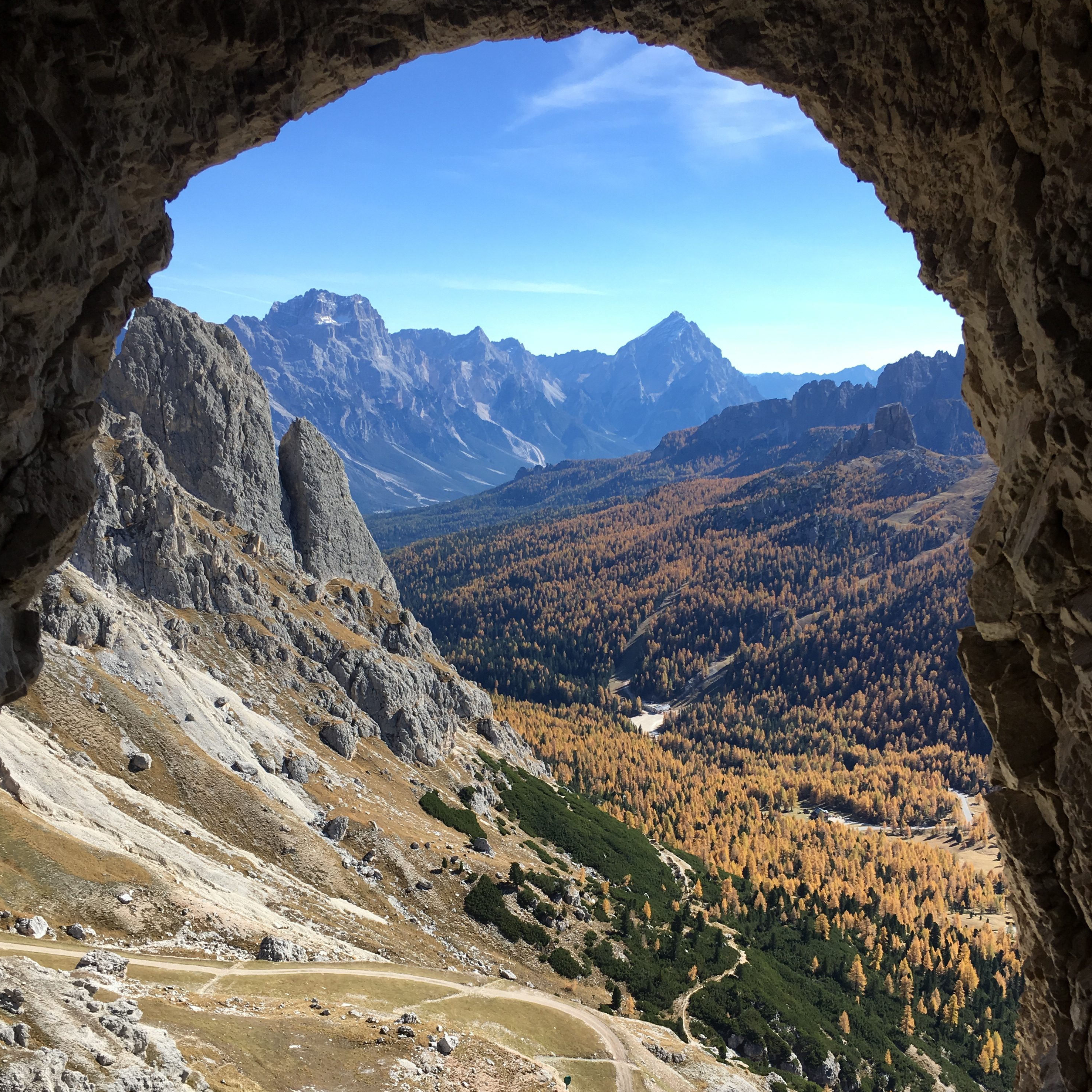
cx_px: 543
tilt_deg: -14.8
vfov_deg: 46.8
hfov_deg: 47.2
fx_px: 1249
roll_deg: -0.8
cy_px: 678
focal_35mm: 35
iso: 25
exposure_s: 1/874
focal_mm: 4.15
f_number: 2.2
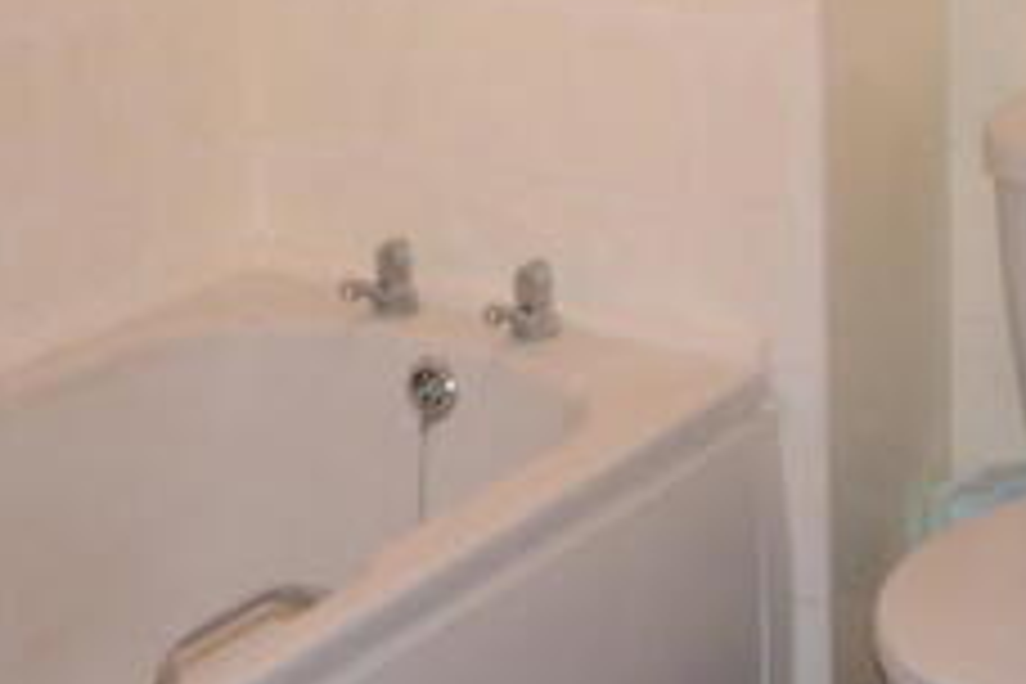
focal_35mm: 86
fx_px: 2451
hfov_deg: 23.6
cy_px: -119
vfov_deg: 15.4
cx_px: 596
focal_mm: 20
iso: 3200
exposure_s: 1/60
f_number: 5.6
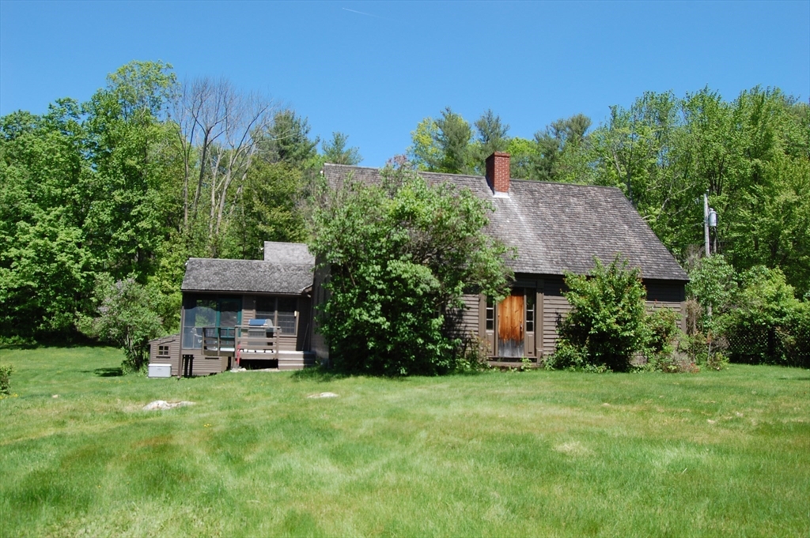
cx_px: 405
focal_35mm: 27
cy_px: 269
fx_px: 607
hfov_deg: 67.4
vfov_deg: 47.9
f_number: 8
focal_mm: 18
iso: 200
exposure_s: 1/250
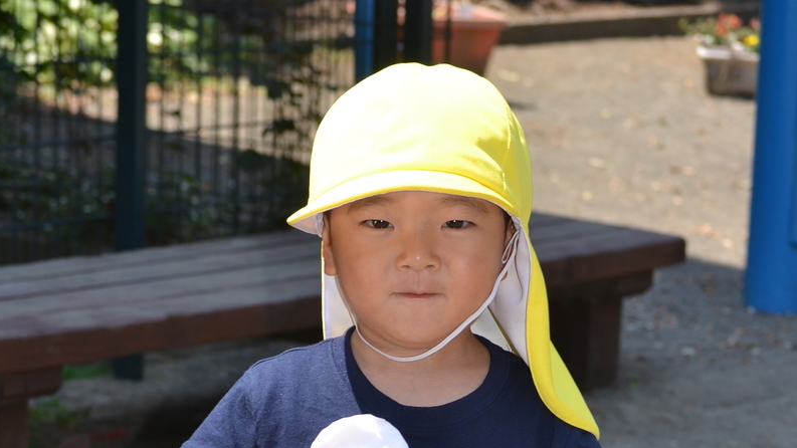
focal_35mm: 131
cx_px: 397
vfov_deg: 9.1
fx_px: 2764
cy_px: 554
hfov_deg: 16.4
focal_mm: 55
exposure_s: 1/200
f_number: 6.3
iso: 100
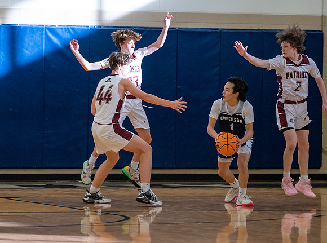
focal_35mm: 281
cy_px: 93
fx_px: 2645
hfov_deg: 7.1
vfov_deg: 5.3
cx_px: 103
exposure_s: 1/1000
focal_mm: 200
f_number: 2.8
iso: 5000
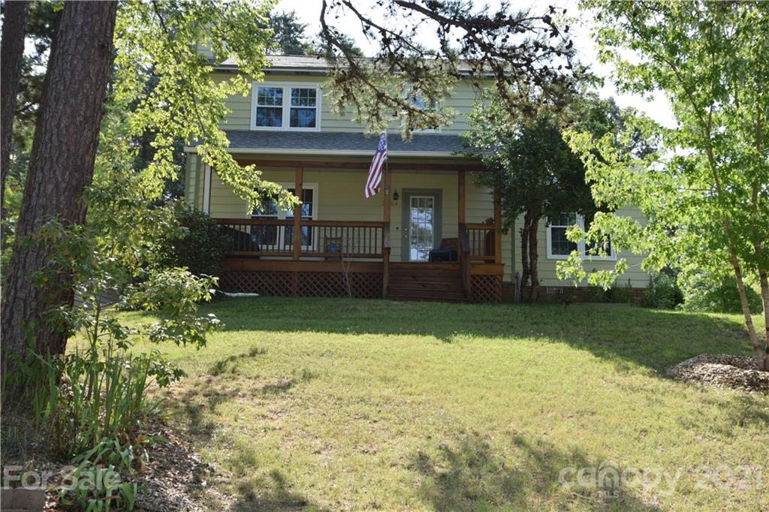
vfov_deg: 36.8
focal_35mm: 36
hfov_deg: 53.1
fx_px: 769
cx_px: 384
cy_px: 256
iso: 100
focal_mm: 24
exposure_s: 1/160
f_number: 6.3
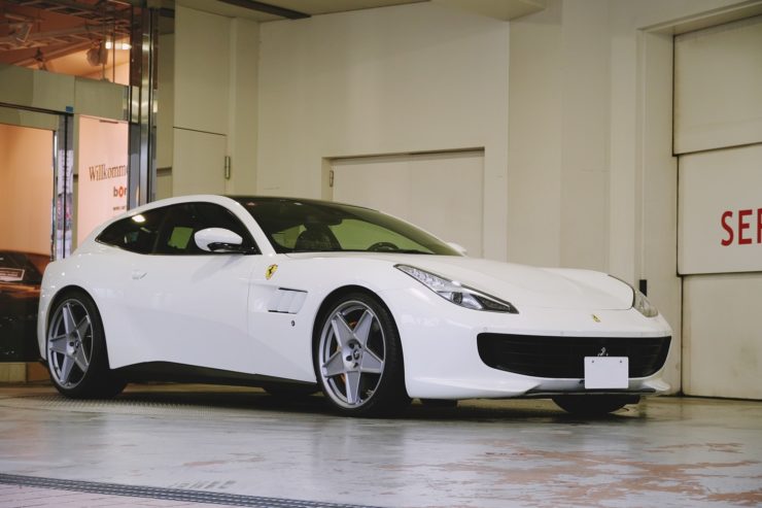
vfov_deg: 17.2
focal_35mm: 80
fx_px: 1682
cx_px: 381
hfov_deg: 25.5
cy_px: 254
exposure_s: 1/160
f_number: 5
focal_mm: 53
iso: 640
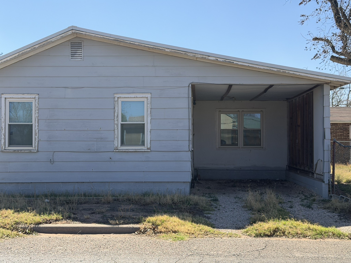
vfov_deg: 30.3
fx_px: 487
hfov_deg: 39.7
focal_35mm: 48
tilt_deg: +0.5
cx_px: 176
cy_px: 132
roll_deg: +0.4
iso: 64
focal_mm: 6.76
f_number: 1.78
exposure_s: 1/3378
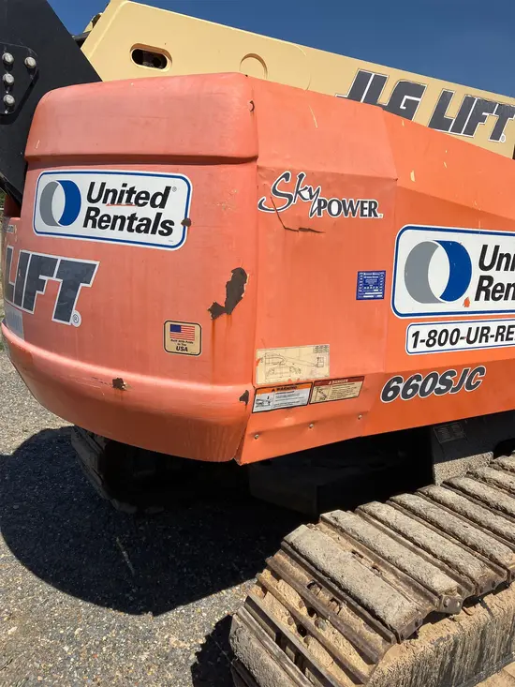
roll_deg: -1.6
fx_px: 555
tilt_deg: -7.0
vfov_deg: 63.4
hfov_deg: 49.8
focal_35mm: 28
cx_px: 258
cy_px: 344
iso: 32
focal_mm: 3.99
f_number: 1.8
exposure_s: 1/3472
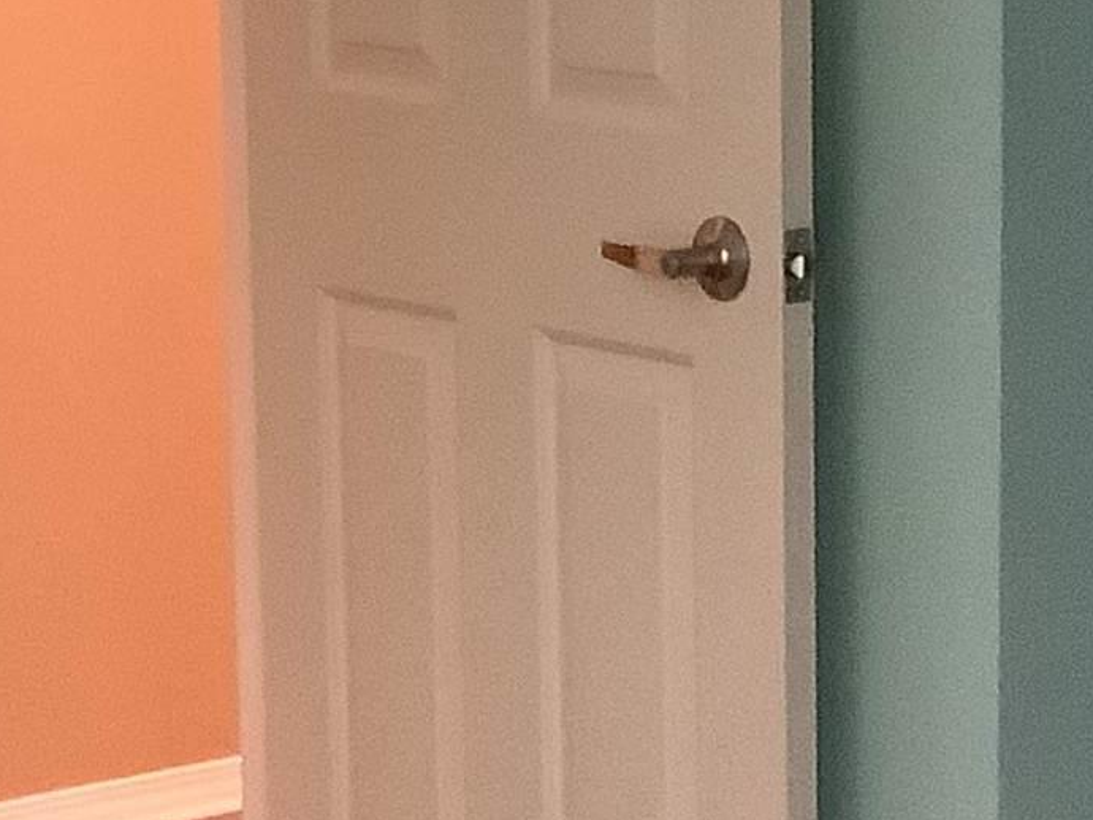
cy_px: 421
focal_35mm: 138
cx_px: 667
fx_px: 4359
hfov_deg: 14.3
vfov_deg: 10.8
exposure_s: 1/15
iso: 800
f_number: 2.4
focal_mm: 3.3
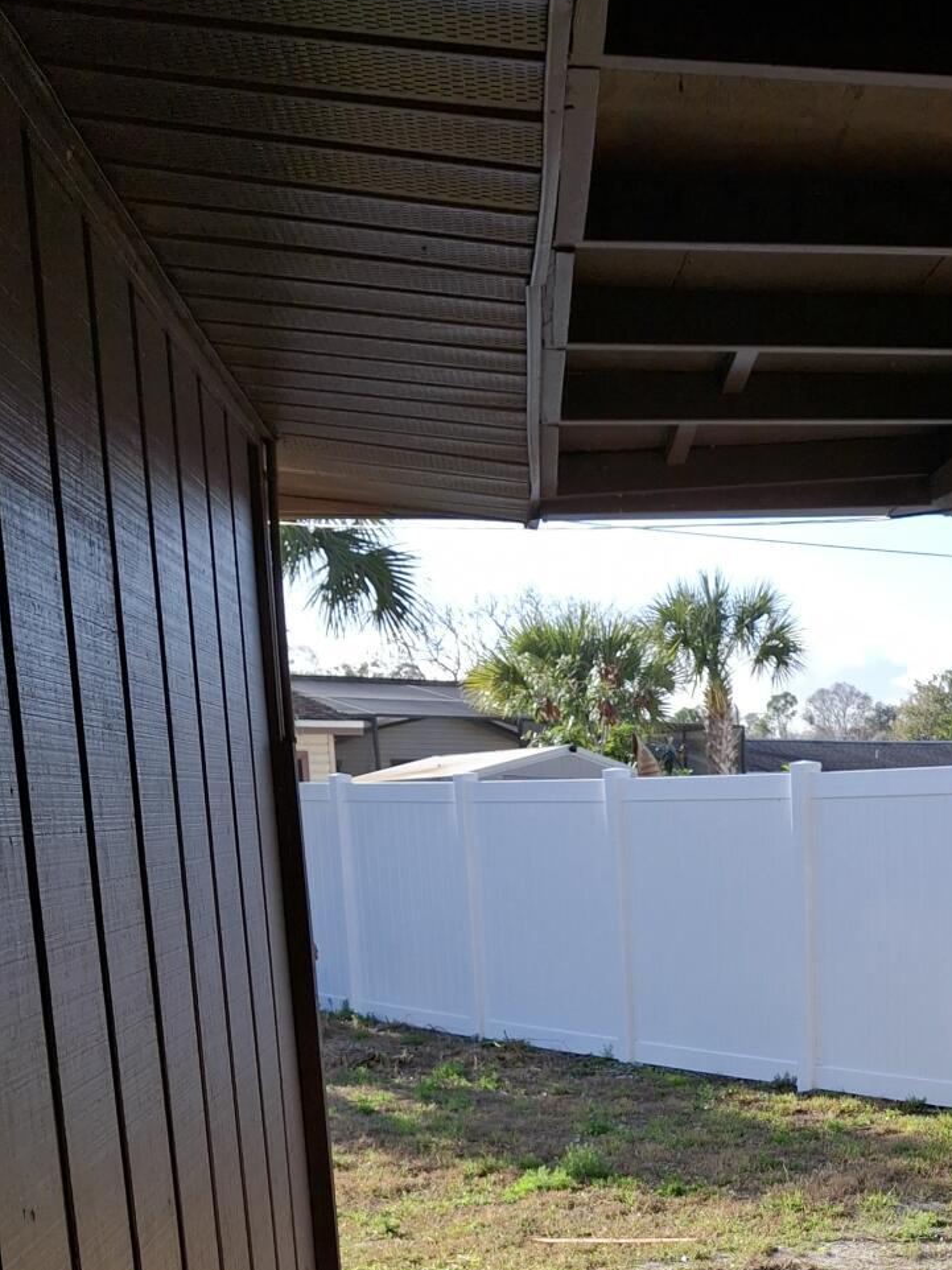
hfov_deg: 27.0
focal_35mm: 52
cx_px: 862
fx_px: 1908
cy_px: 1237
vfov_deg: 34.0
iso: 25
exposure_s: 1/778
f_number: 1.8
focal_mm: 4.69
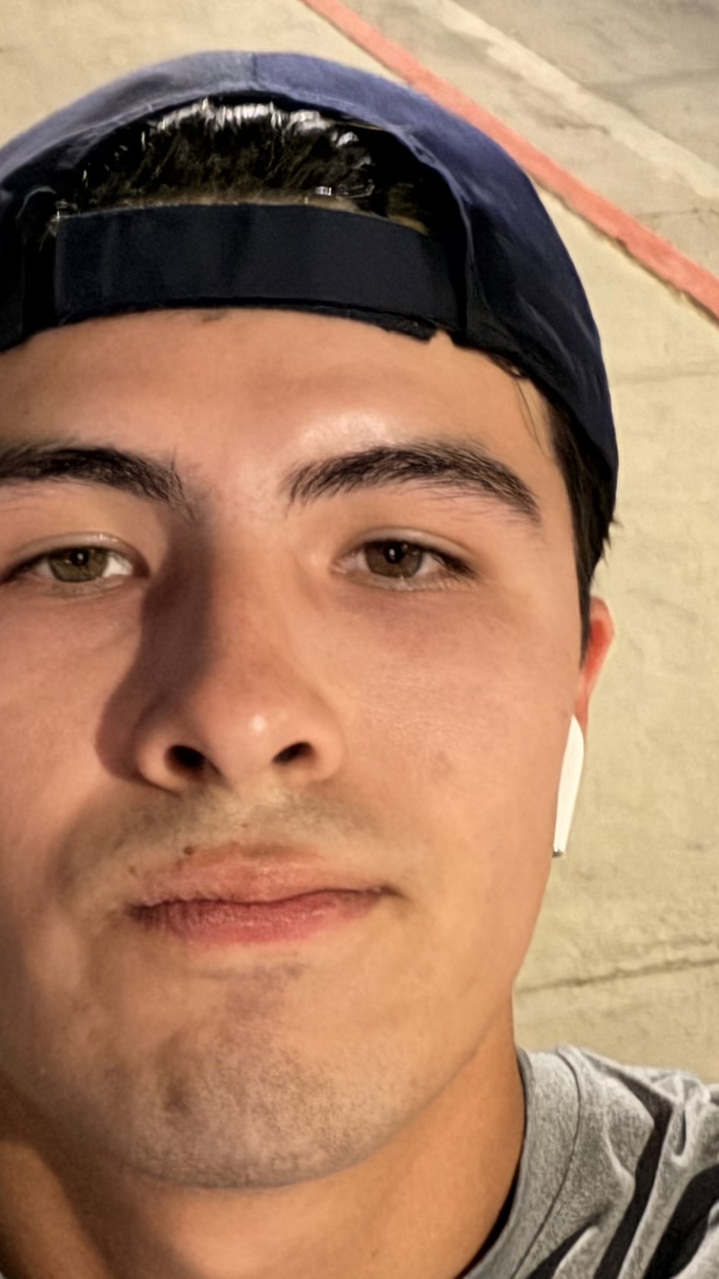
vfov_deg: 35.4
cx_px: 273
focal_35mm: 59
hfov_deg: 20.3
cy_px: 620
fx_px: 2000
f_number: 1.9
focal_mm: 2.71
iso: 1000
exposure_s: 1/15
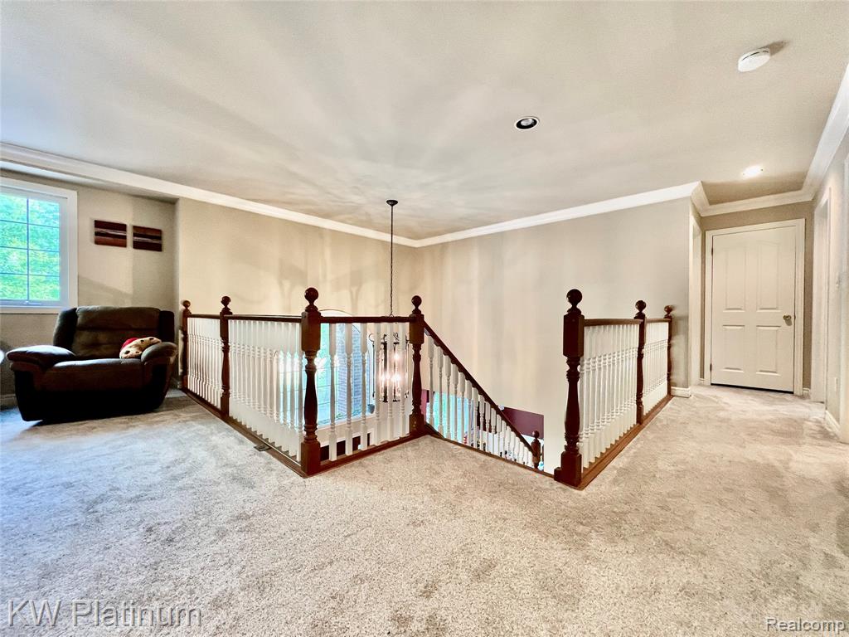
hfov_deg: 106.2
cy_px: 318
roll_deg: -0.3
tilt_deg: -1.2
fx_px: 319
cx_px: 424
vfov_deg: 89.9
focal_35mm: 13
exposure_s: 1/60
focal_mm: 1.57
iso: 250
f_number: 1.8
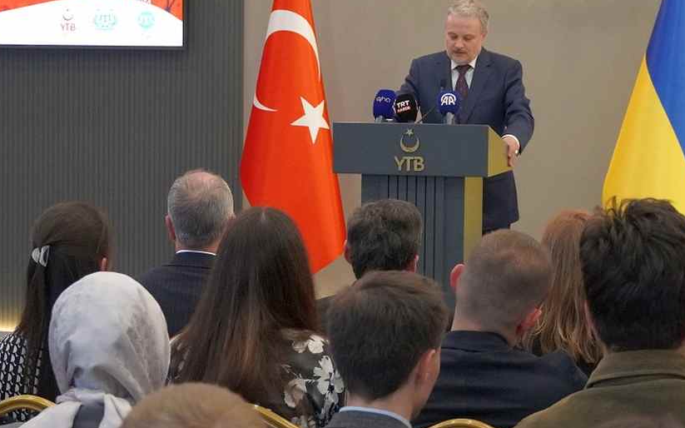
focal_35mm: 112
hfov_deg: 18.6
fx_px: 2087
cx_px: 375
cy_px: 162
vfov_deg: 11.7
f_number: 5
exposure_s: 1/125
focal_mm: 47
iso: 6400
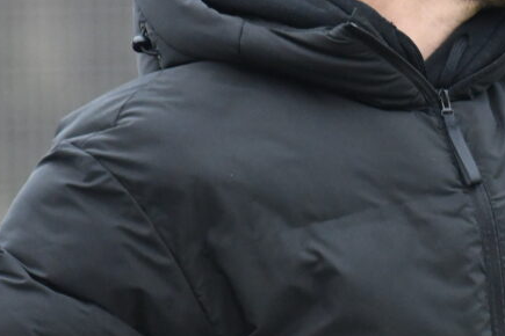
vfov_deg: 0.8
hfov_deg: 1.2
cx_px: 630
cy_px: -20
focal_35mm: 1654
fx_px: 23200
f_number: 5.6
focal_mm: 400
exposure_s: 1/500
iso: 2800
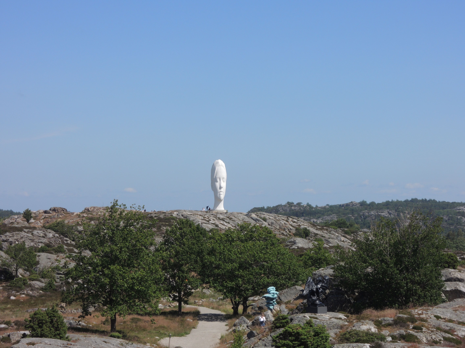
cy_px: 174
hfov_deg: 19.6
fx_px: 1343
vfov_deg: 14.8
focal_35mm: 100
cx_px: 232
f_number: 5.5
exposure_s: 1/500
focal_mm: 17.9
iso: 100
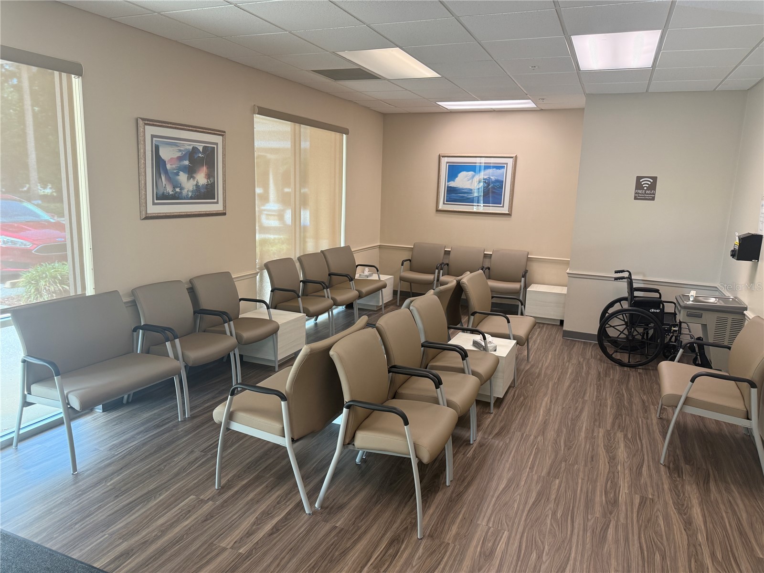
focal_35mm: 24
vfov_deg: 56.8
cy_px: 286
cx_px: 382
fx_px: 530
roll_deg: -2.3
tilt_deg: -10.2
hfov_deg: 71.6
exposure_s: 1/120
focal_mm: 6.76
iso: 160
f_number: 1.78
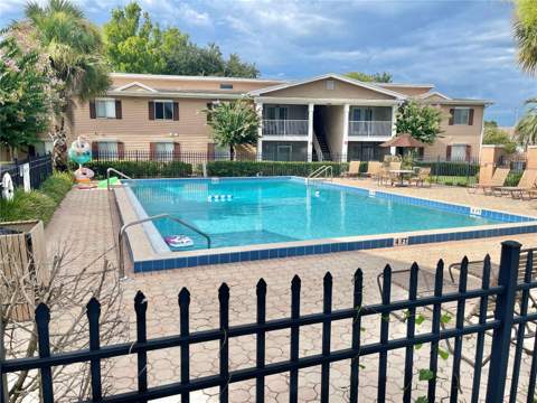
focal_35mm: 25
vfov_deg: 54.9
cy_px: 202
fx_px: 388
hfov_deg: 69.4
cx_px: 268
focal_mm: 5.1
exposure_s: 1/3448
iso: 32
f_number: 1.6
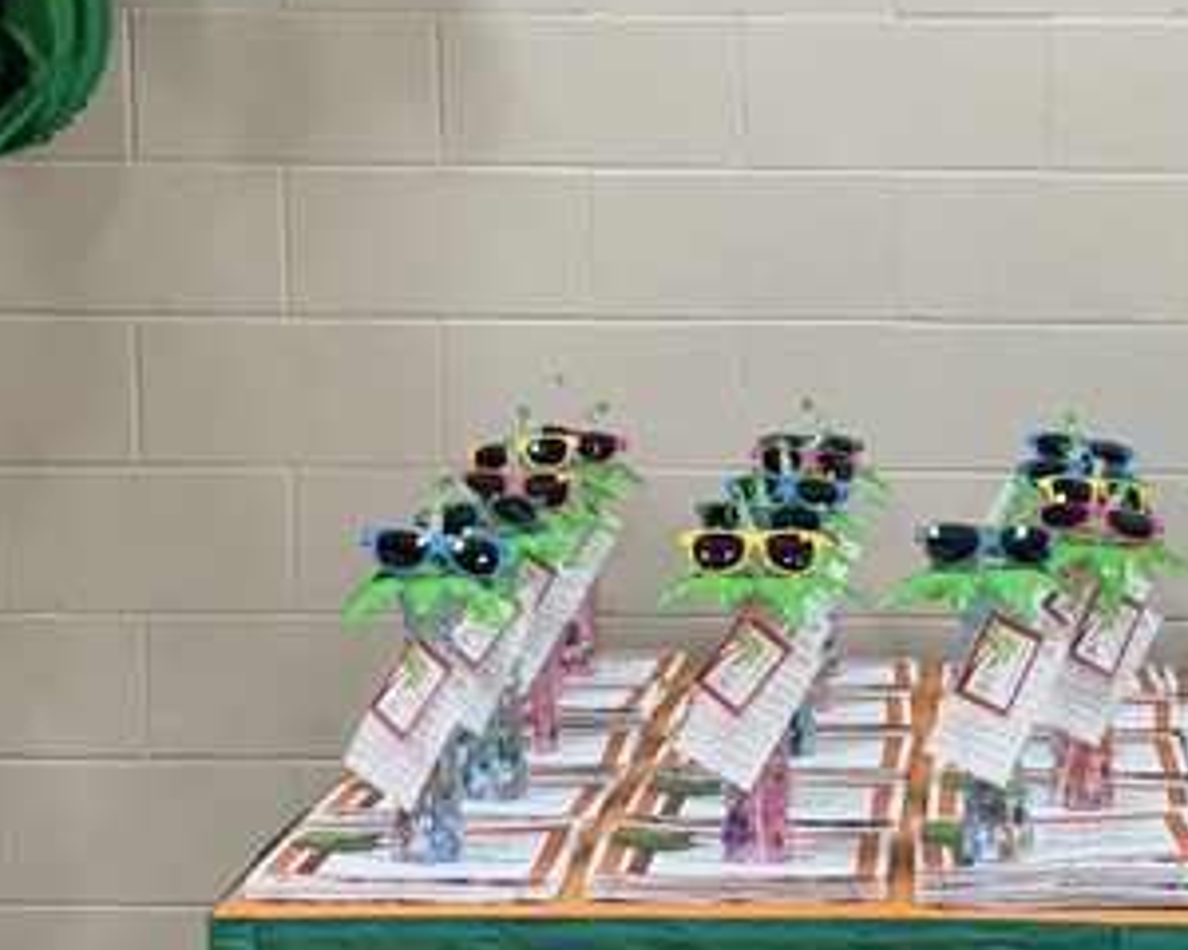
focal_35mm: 80
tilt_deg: -7.0
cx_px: 911
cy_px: 451
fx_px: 2813
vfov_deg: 19.2
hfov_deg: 23.6
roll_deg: -0.7
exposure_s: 1/120
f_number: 1.78
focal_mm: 6.76
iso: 200
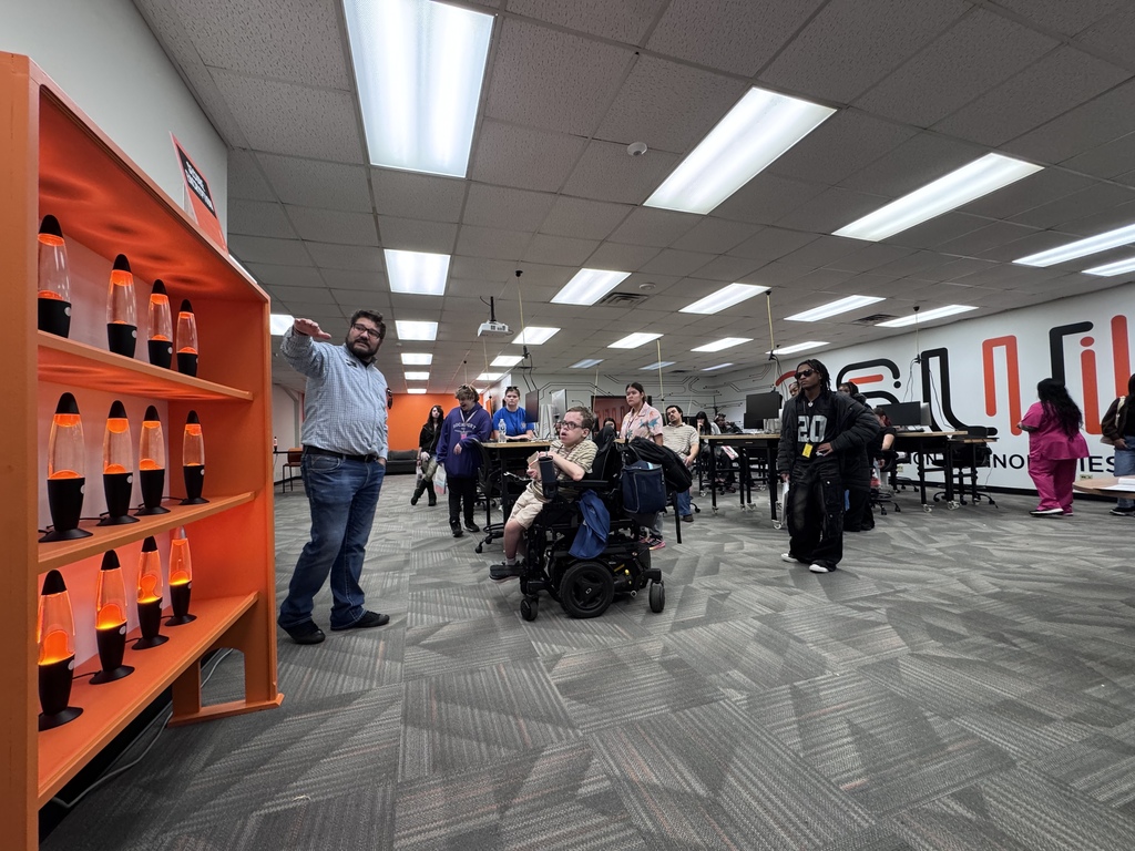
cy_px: 426
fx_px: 459
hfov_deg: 102.1
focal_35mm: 14
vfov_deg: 85.7
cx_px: 568
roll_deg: +0.7
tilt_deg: +0.0
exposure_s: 1/60
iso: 250
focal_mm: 2.22
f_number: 2.2
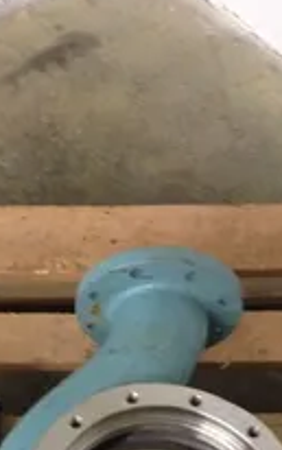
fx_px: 884
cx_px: 79
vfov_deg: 27.4
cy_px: 422
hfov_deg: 18.0
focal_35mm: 72
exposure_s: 1/20
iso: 250
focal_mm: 4.28
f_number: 2.4
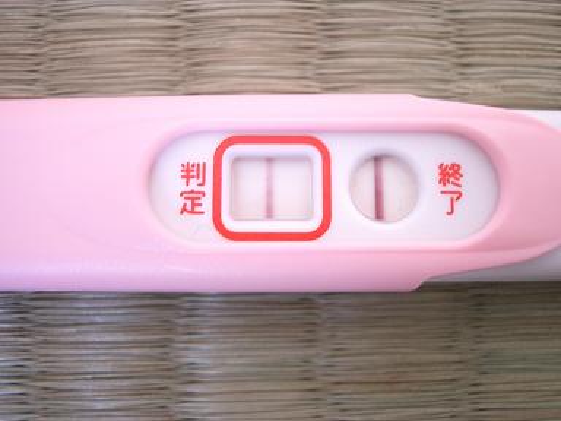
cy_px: 210
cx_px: 280
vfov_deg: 35.1
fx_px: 664
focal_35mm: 41
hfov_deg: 45.8
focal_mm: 6.8
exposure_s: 1/10
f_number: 2.8
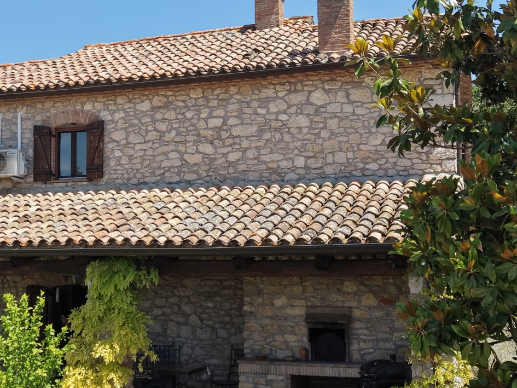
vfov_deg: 22.6
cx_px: 114
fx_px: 971
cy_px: 154
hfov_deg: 29.2
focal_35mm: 65
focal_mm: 8.67
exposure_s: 1/4000
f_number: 1.8
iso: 290
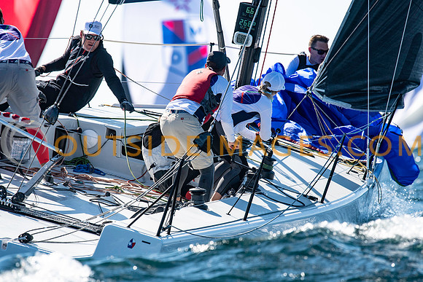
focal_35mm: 450
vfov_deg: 3.1
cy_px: 141
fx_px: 5288
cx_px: 212
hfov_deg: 4.6
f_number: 5
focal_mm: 300
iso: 320
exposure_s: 1/2000
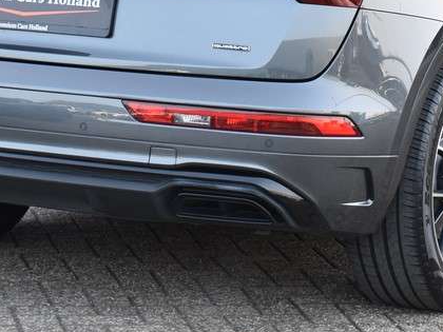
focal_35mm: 169
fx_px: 2163
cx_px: 286
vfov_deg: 8.7
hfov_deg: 11.7
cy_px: -6
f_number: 6.3
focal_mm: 48
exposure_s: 1/160
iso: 400
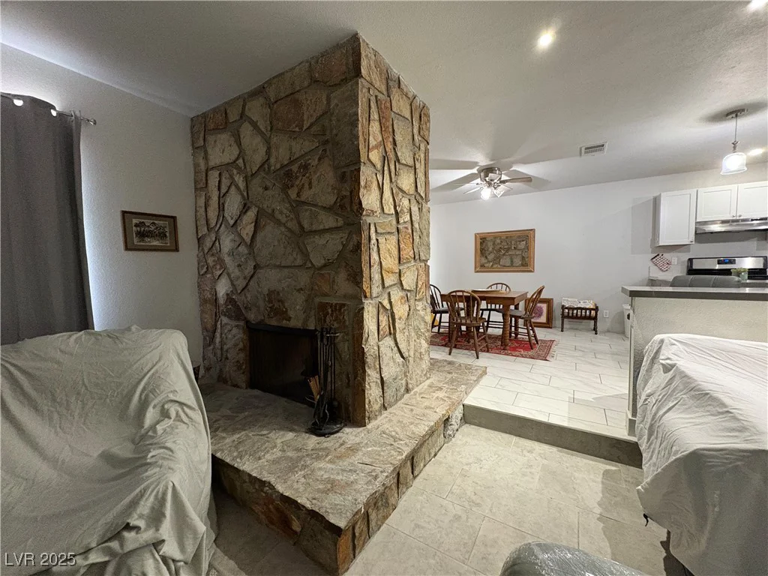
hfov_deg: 102.1
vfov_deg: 85.7
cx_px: 384
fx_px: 311
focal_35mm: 14
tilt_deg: -3.0
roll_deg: +0.8
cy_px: 288
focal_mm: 2.22
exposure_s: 1/60
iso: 640
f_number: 2.2
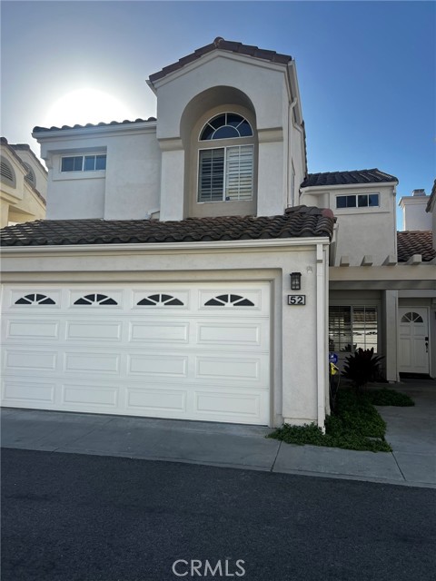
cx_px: 218
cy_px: 290
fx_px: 437
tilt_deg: +7.0
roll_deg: -1.5
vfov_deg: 67.3
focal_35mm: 26
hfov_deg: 53.1
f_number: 1.5
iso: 50
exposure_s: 1/2252
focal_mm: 5.7
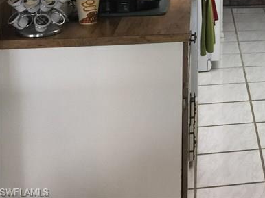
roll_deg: -2.9
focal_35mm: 77
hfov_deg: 22.5
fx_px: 589
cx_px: 349
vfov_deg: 17.8
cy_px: -64
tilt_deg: -7.3
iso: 40
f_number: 2.2
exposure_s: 1/15
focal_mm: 4.15
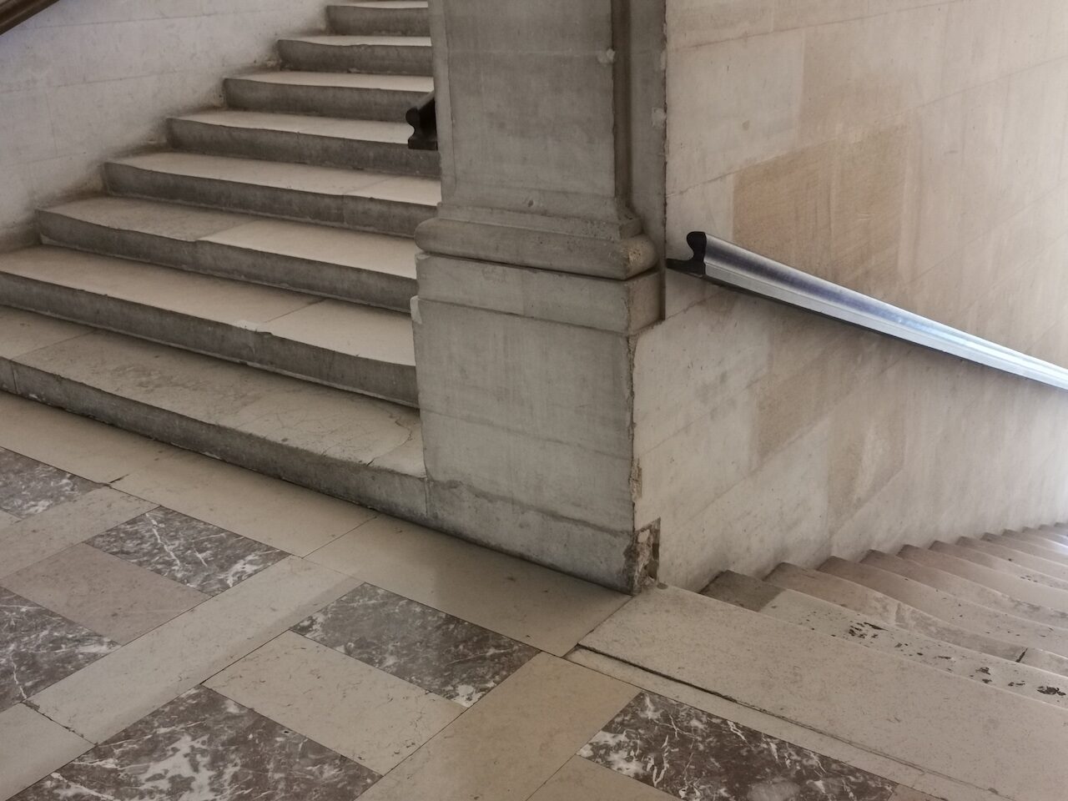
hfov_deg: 49.0
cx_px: 534
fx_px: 1172
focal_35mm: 38
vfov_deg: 37.7
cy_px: 400
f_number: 1.8
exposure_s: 1/33.3
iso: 320
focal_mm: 5.58
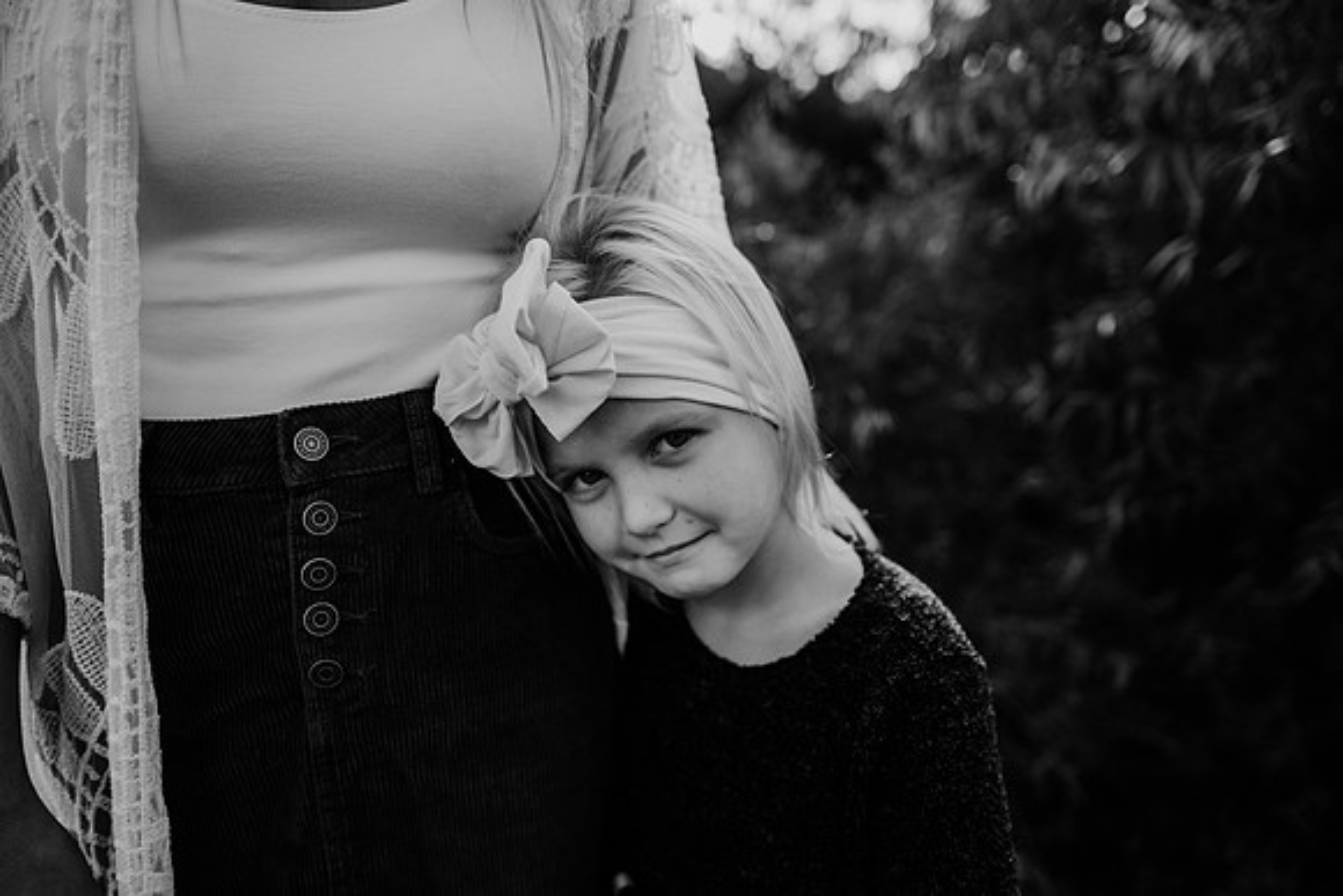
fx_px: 896
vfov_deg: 53.2
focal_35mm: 24
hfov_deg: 73.7
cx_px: 672
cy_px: 448
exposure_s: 1/1250
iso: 200
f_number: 2.5
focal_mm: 24
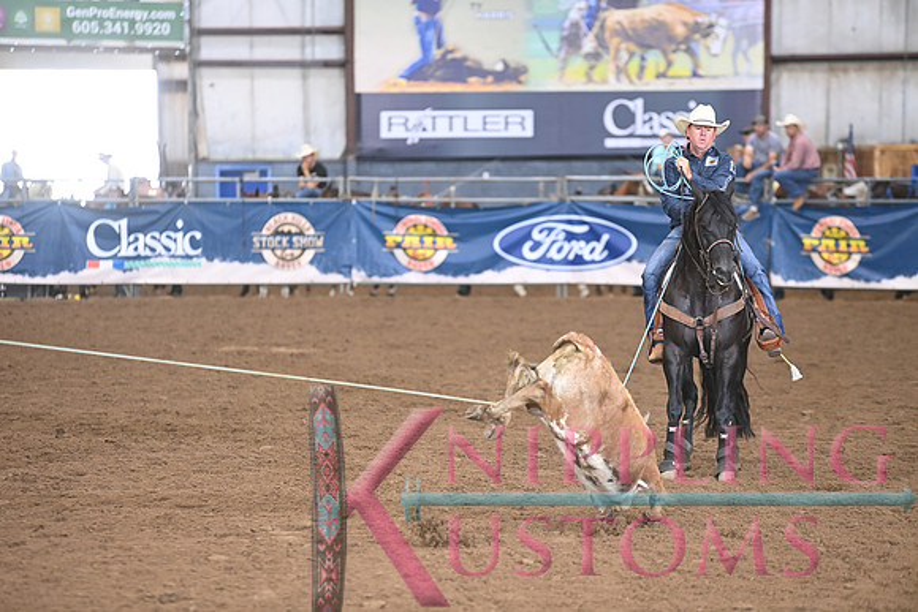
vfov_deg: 6.9
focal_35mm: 200
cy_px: 306
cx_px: 459
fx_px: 5101
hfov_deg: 10.3
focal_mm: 200
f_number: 3.2
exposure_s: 1/250
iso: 2500
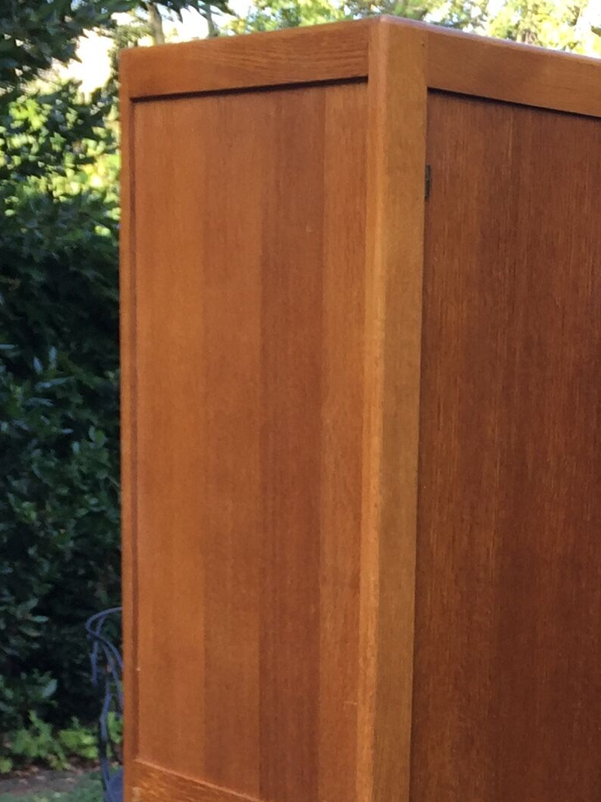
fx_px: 2060
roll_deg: -2.1
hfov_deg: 16.2
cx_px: 622
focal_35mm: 89
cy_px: 869
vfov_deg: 21.0
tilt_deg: -13.8
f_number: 2.2
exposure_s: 1/116
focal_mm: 4.15
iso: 32
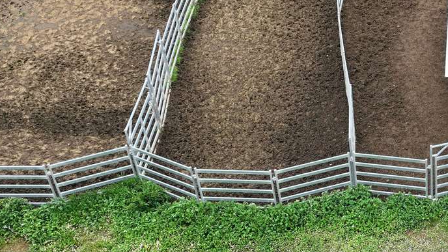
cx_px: 440
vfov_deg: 16.5
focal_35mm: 73
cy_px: 102
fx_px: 867
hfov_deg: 27.4
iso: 140
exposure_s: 1/640
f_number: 2.8
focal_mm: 12.29
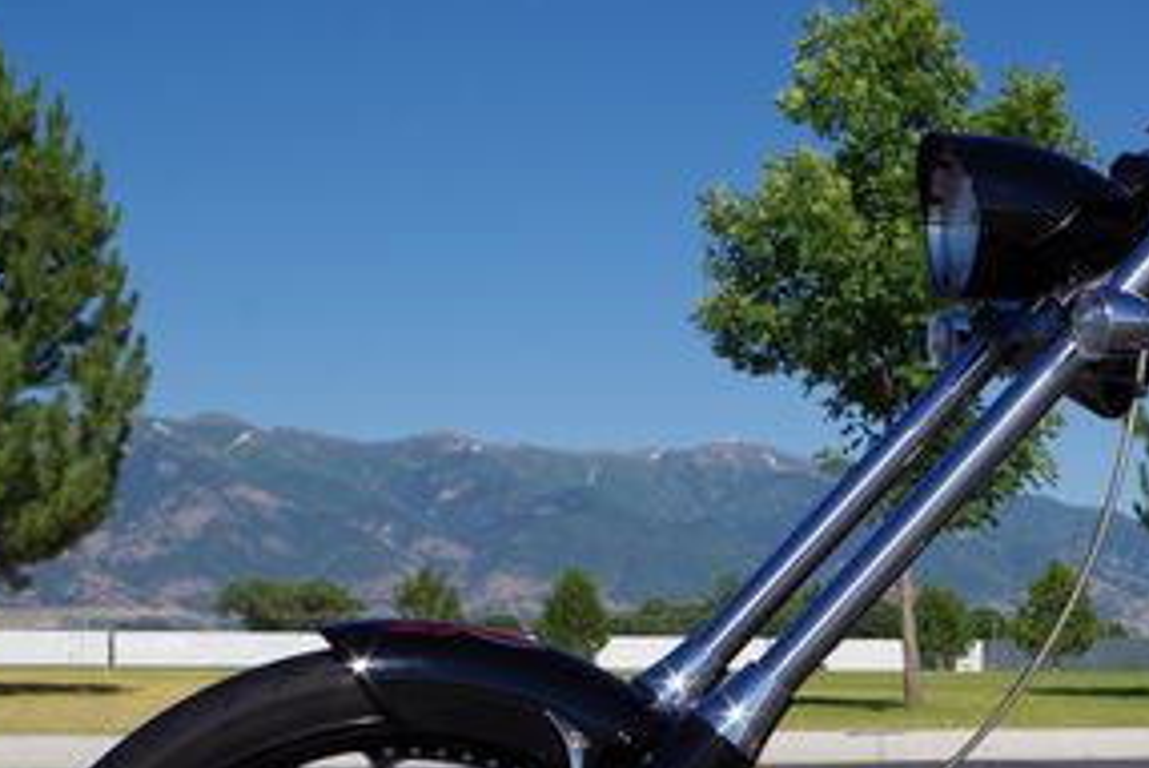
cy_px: 641
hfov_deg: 25.0
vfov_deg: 17.8
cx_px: 1225
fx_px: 2427
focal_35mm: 76
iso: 100
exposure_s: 1/400
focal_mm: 23.13
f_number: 8
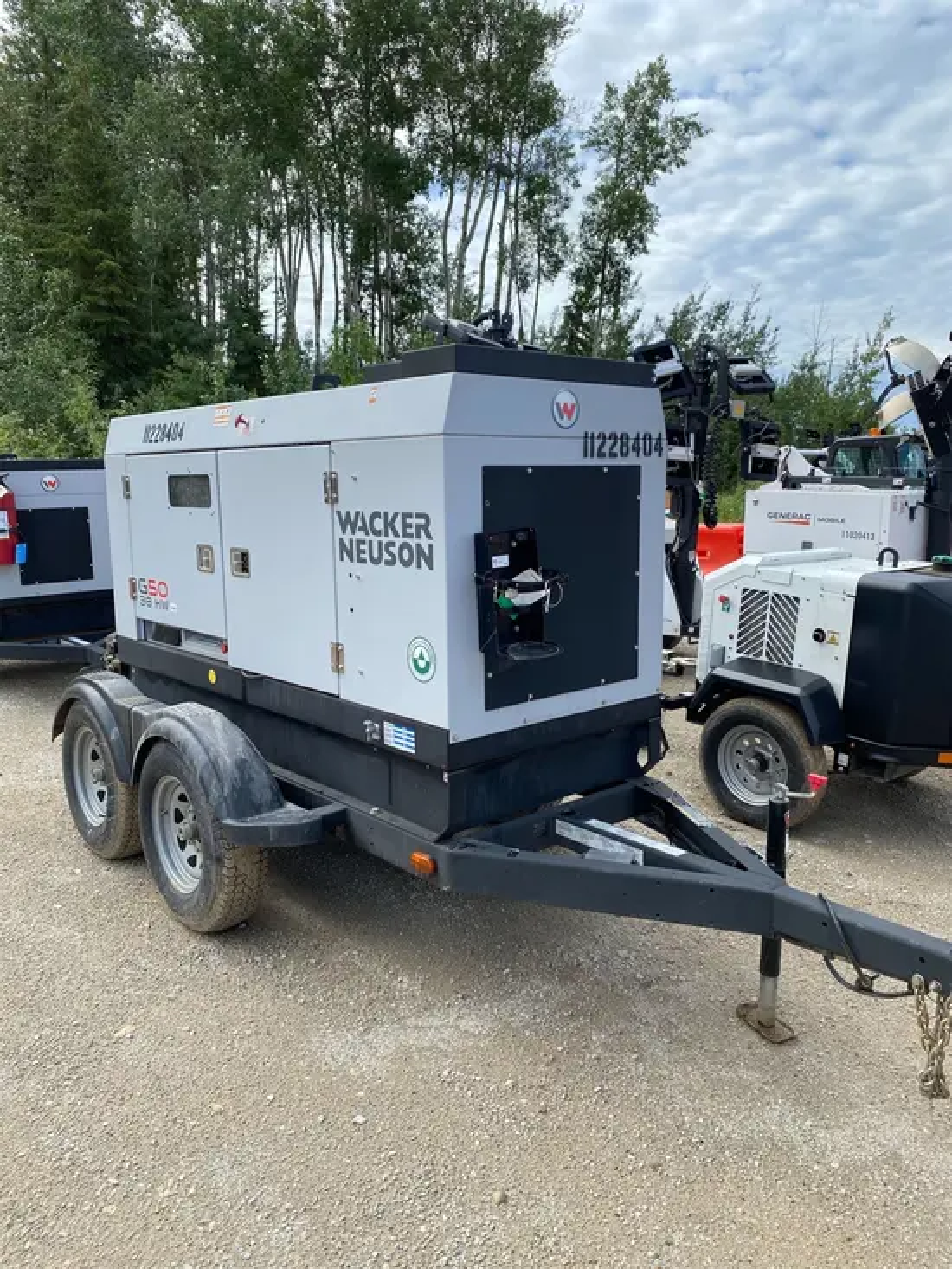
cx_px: 476
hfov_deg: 53.1
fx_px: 953
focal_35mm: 26
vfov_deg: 67.3
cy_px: 634
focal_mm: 4.25
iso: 32
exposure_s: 1/1565
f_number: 1.8
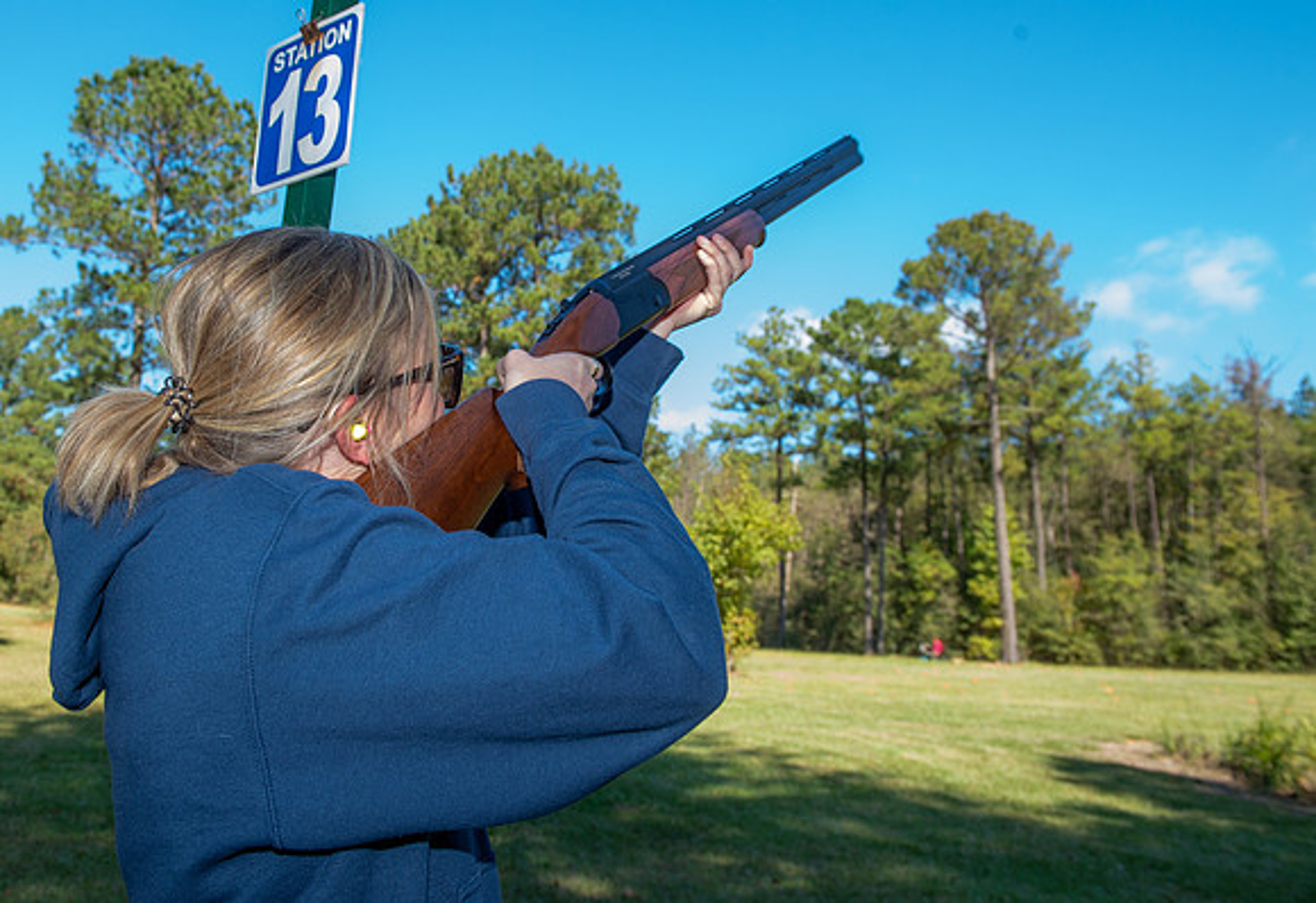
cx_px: 538
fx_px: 1191
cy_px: 374
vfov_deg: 41.4
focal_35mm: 32
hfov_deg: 57.5
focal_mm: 27
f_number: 7.1
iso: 125
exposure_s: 1/60
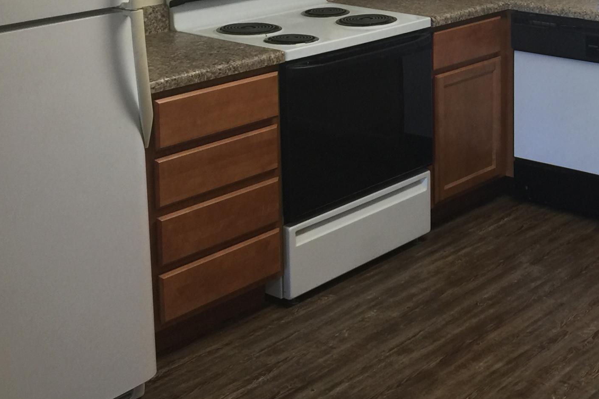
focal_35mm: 64
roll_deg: -1.7
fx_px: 1065
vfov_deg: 20.4
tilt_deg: -8.7
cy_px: -20
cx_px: 538
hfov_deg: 30.1
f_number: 2.2
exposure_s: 1/40
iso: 32
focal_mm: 4.15
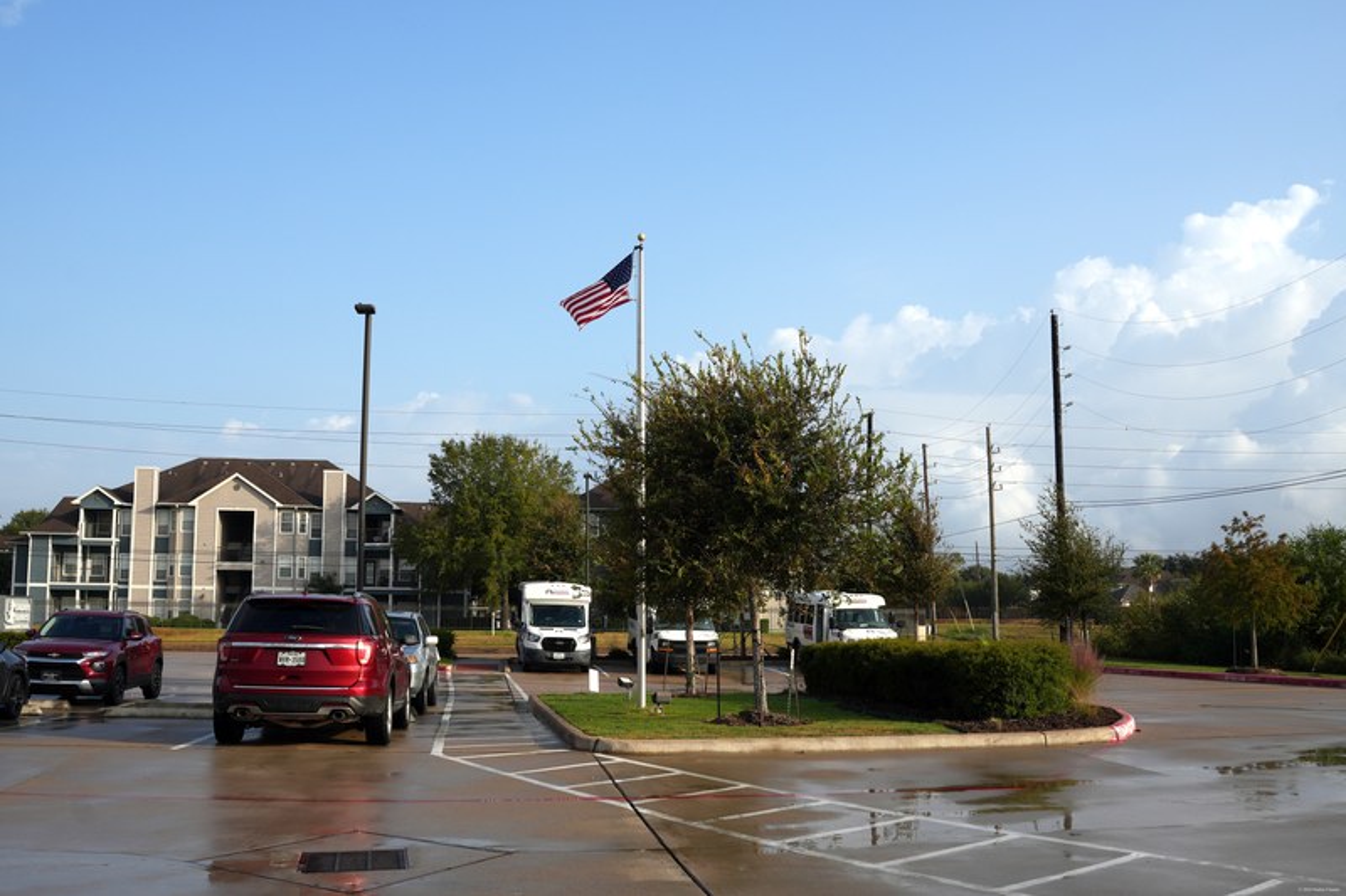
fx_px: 1290
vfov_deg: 38.3
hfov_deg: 55.1
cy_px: 448
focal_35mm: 34
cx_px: 673
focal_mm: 23
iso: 100
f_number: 8
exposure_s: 1/320
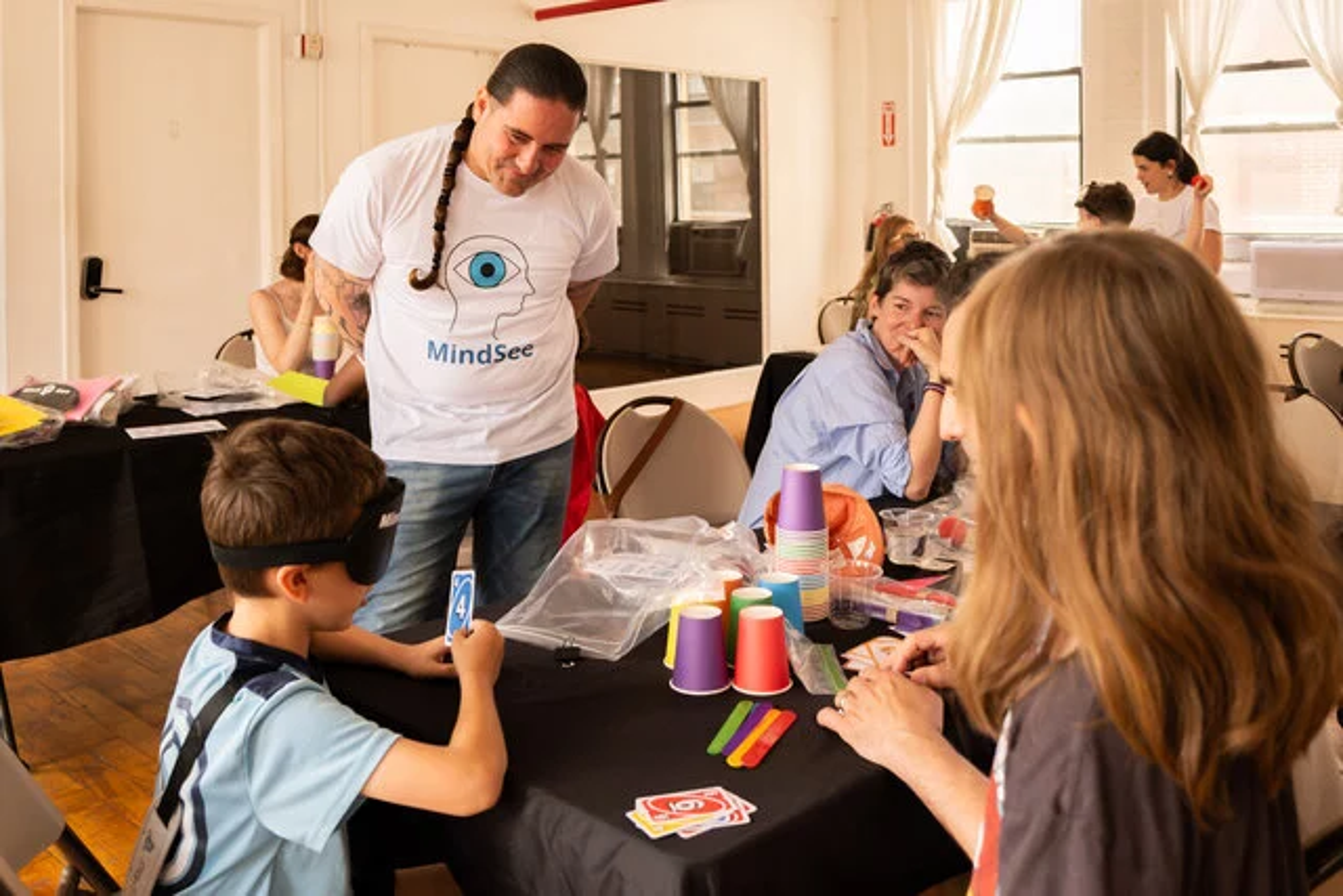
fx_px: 1157
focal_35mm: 31
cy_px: 448
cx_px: 672
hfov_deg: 60.3
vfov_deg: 42.3
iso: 800
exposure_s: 1/125
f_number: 3.6
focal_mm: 20.5
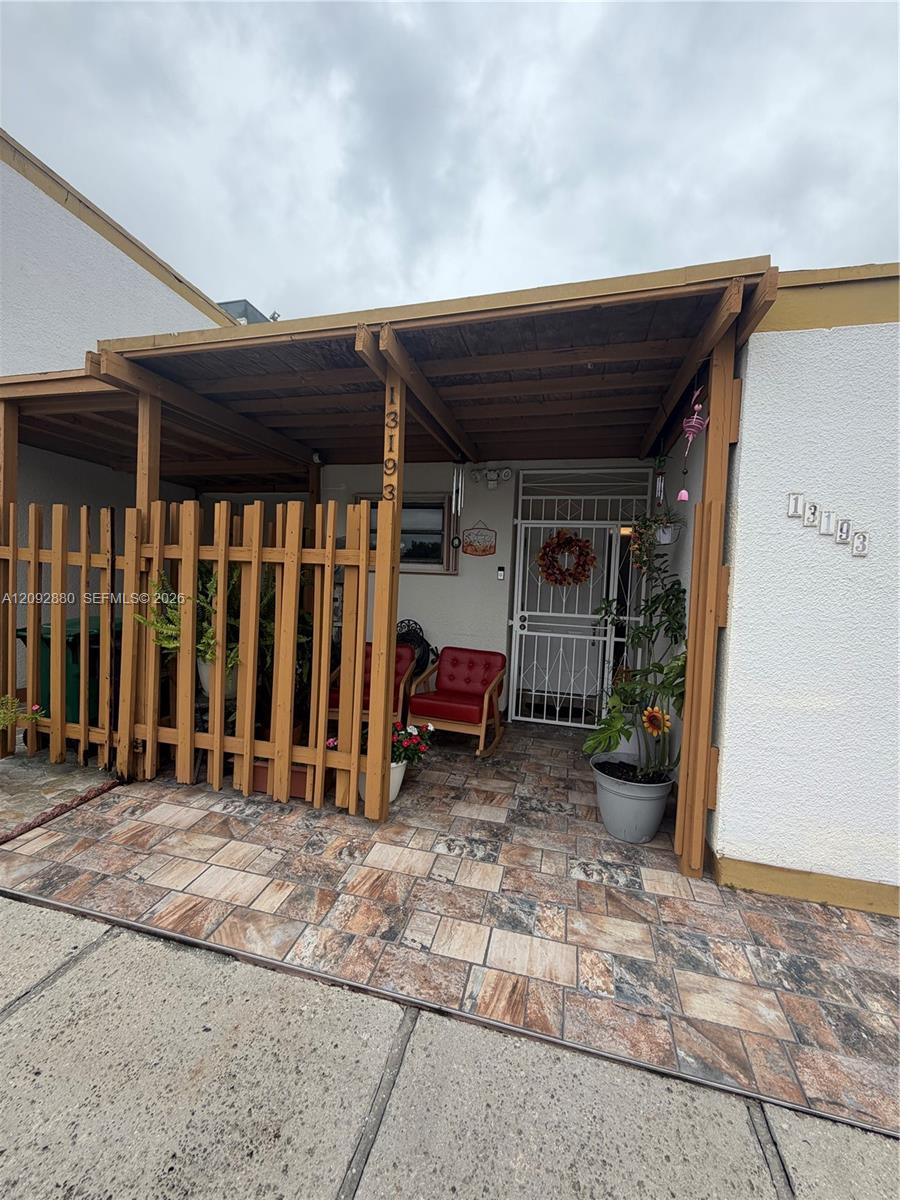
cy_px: 600
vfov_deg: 102.1
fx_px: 485
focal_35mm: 14
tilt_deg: -0.9
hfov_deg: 85.7
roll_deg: -2.5
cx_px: 450
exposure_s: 1/770
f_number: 2.2
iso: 40
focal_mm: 2.22
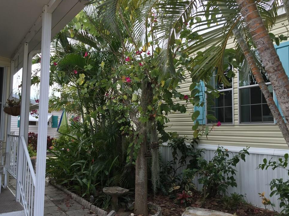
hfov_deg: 58.4
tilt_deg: +4.7
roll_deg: -2.2
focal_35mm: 31
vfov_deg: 45.4
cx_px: 143
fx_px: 259
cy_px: 108
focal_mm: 4.15
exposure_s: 1/527
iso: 32
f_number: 2.2
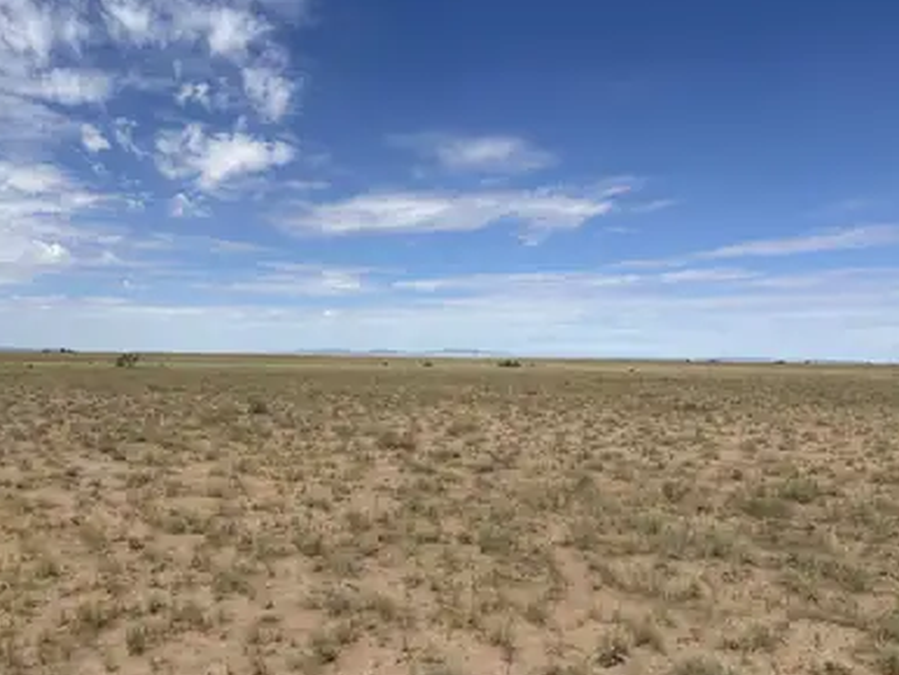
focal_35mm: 27
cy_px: 343
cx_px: 444
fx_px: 701
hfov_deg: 65.3
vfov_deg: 51.4
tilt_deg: +1.4
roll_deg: -0.5
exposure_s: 1/5952
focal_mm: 5.96
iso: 50
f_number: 1.6
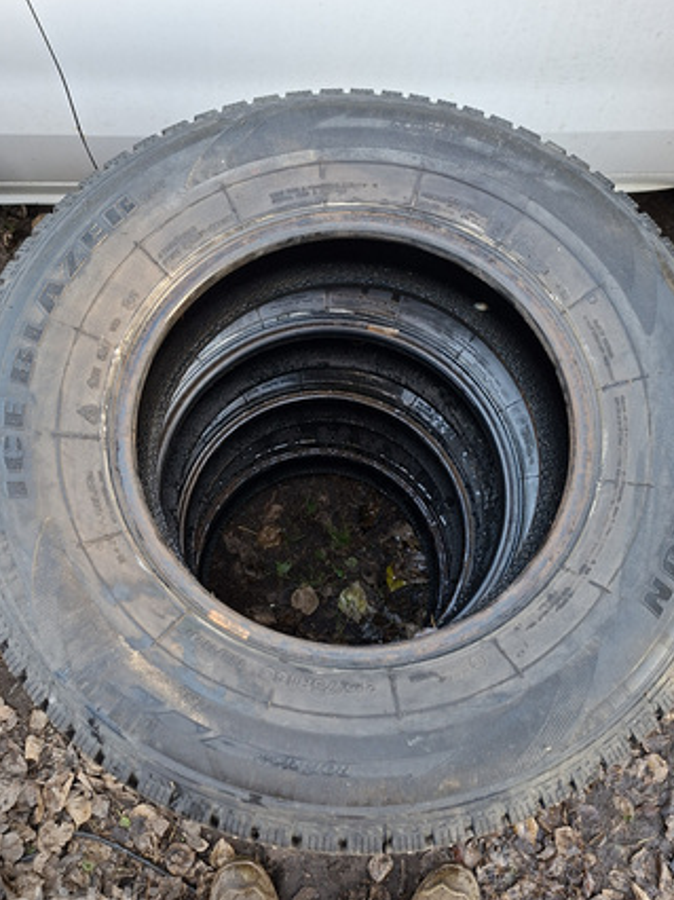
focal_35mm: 27
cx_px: 343
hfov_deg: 51.3
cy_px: 452
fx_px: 702
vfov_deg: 65.4
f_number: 1.8
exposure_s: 1/100
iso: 125
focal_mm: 5.54
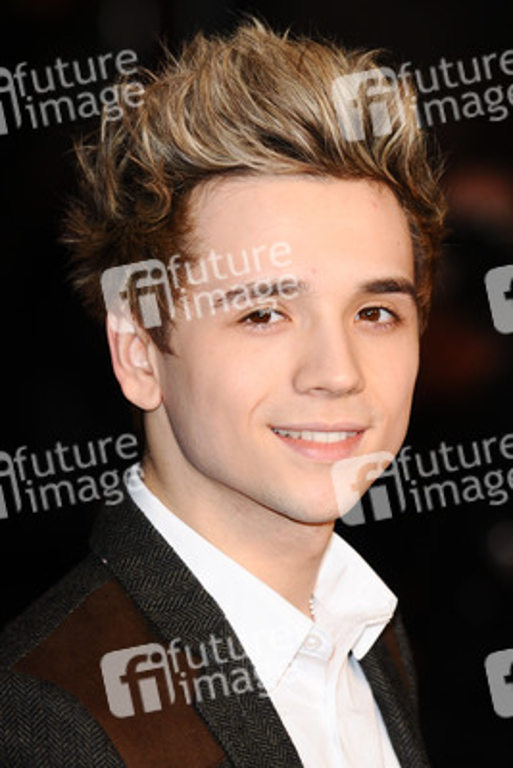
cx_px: 256
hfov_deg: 6.3
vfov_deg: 9.5
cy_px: 384
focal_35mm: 218
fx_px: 4645
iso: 320
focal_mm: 145
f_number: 4.5
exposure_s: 1/200
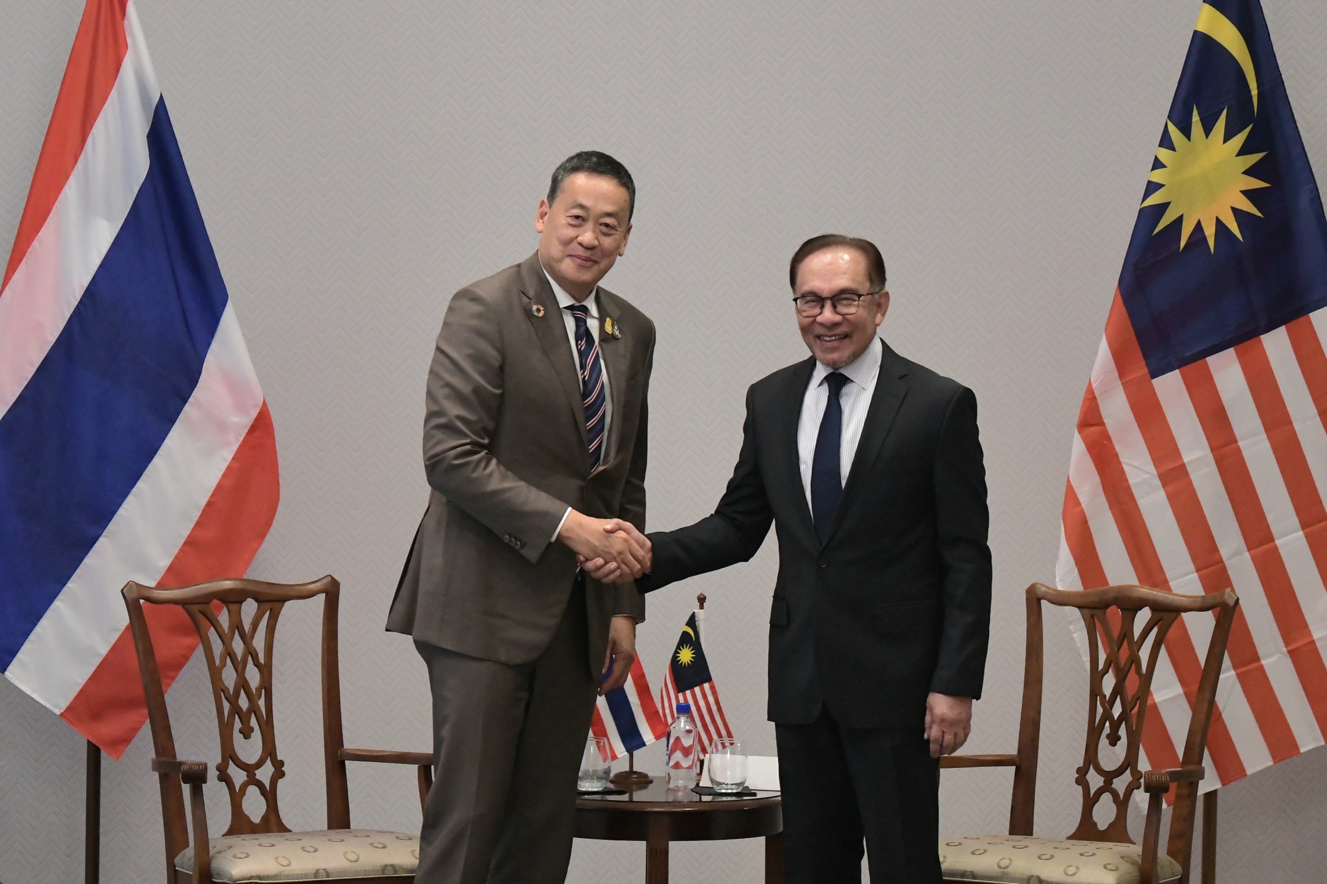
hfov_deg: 28.8
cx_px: 664
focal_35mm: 70
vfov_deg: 19.5
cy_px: 442
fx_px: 2580
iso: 4000
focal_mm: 70
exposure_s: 1/200
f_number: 2.8
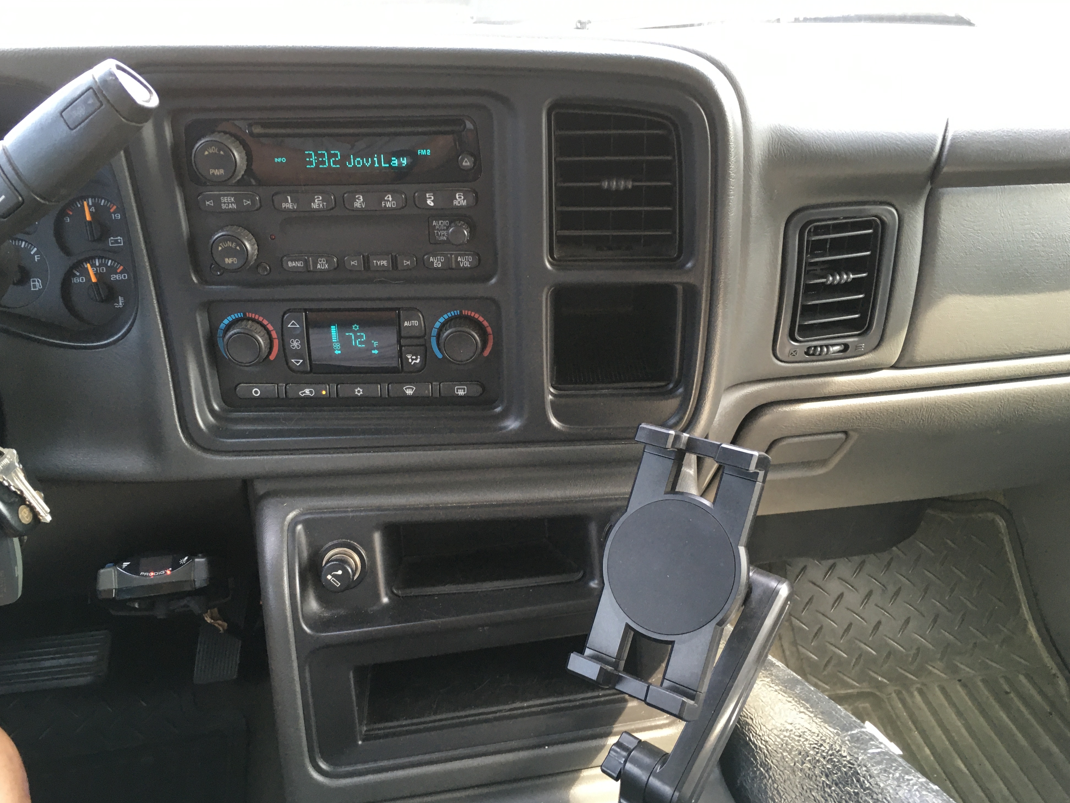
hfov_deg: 60.0
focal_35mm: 30
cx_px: 523
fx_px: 927
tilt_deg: -29.6
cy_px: 407
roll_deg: -0.3
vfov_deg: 46.8
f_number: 2.2
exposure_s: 1/30
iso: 80
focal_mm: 4.15
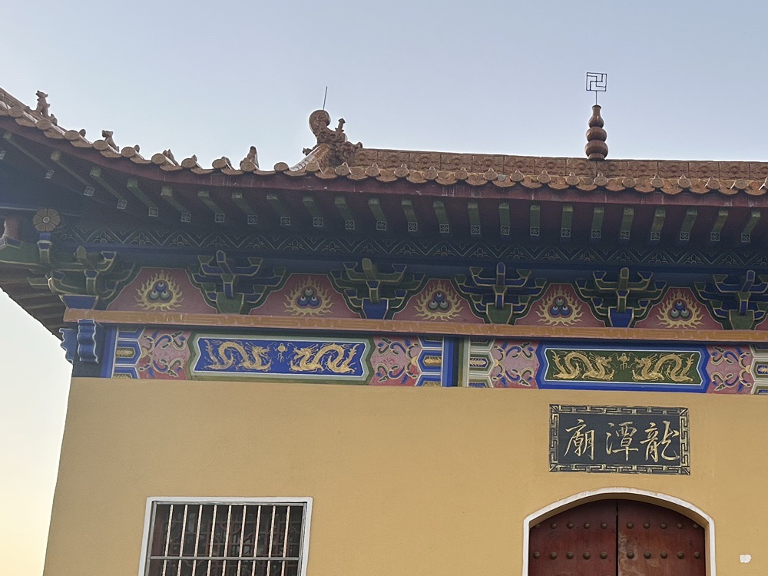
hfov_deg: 38.4
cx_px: 601
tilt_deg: +16.5
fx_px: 1065
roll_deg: -1.4
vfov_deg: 29.8
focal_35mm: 48
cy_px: 425
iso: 125
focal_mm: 6.86
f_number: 1.78
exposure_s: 1/121
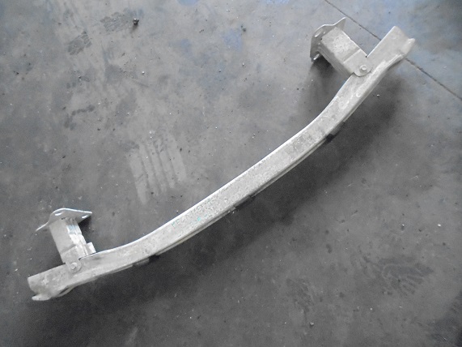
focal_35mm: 26
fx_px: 347
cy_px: 174
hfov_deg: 67.3
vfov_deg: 53.0
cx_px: 231
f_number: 3.5
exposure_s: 1/50
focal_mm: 4.6
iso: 1600
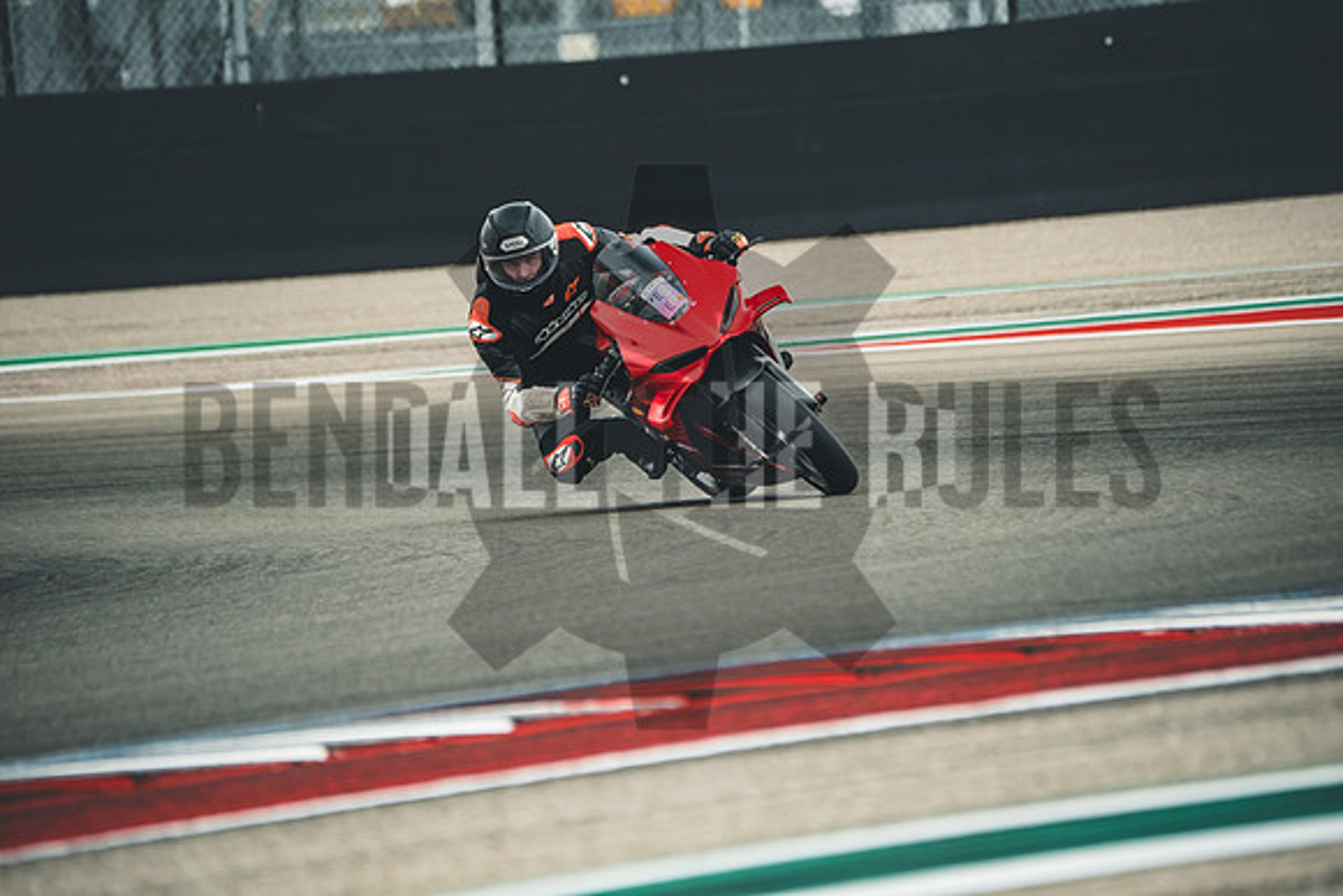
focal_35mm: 600
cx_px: 672
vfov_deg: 2.3
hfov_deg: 3.4
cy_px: 448
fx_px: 22388
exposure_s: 1/250
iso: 320
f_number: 5.6
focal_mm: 400
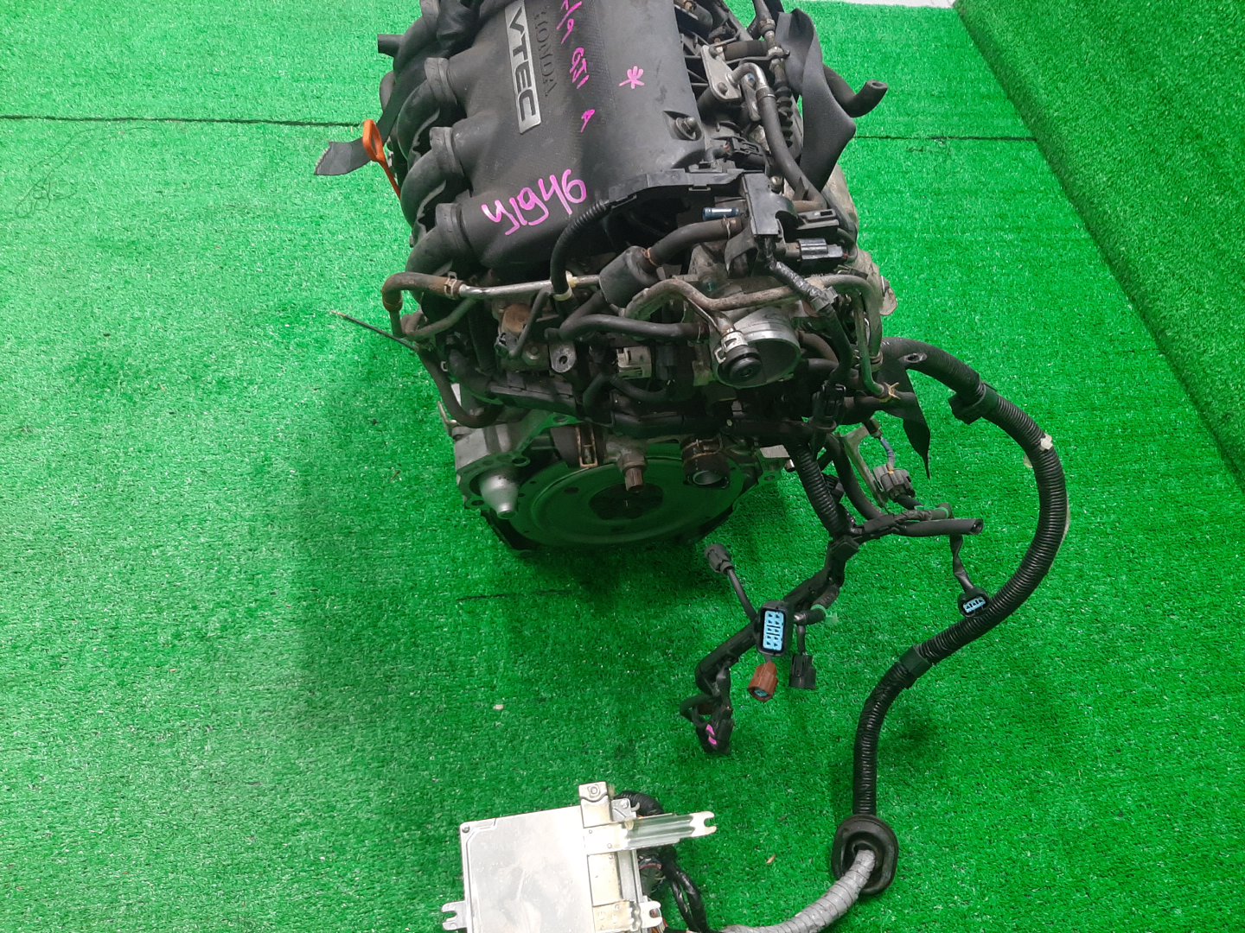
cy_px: 466
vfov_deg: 53.1
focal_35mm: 26
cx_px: 622
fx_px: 935
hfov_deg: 67.3
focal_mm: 3.93
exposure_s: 1/50
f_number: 1.7
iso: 181
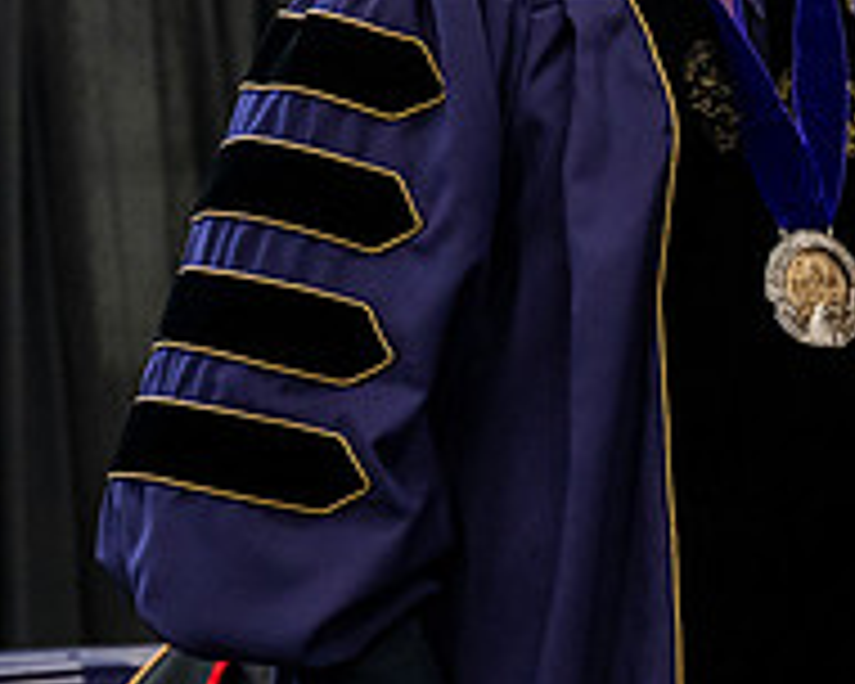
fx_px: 6250
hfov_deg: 7.8
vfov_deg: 6.3
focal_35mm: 247
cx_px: 868
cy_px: 241
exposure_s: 1/200
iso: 4000
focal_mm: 86
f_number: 4.5
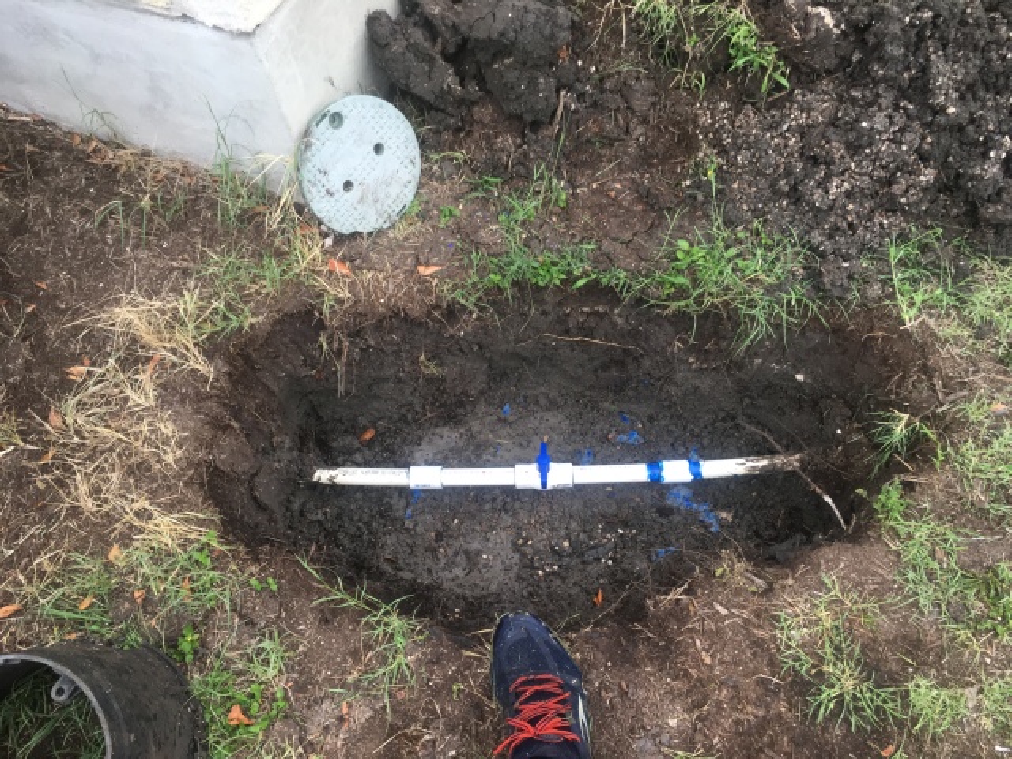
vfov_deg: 48.2
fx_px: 848
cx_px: 506
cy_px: 380
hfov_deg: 61.7
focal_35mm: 29
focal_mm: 4.15
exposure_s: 1/120
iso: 40
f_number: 2.2
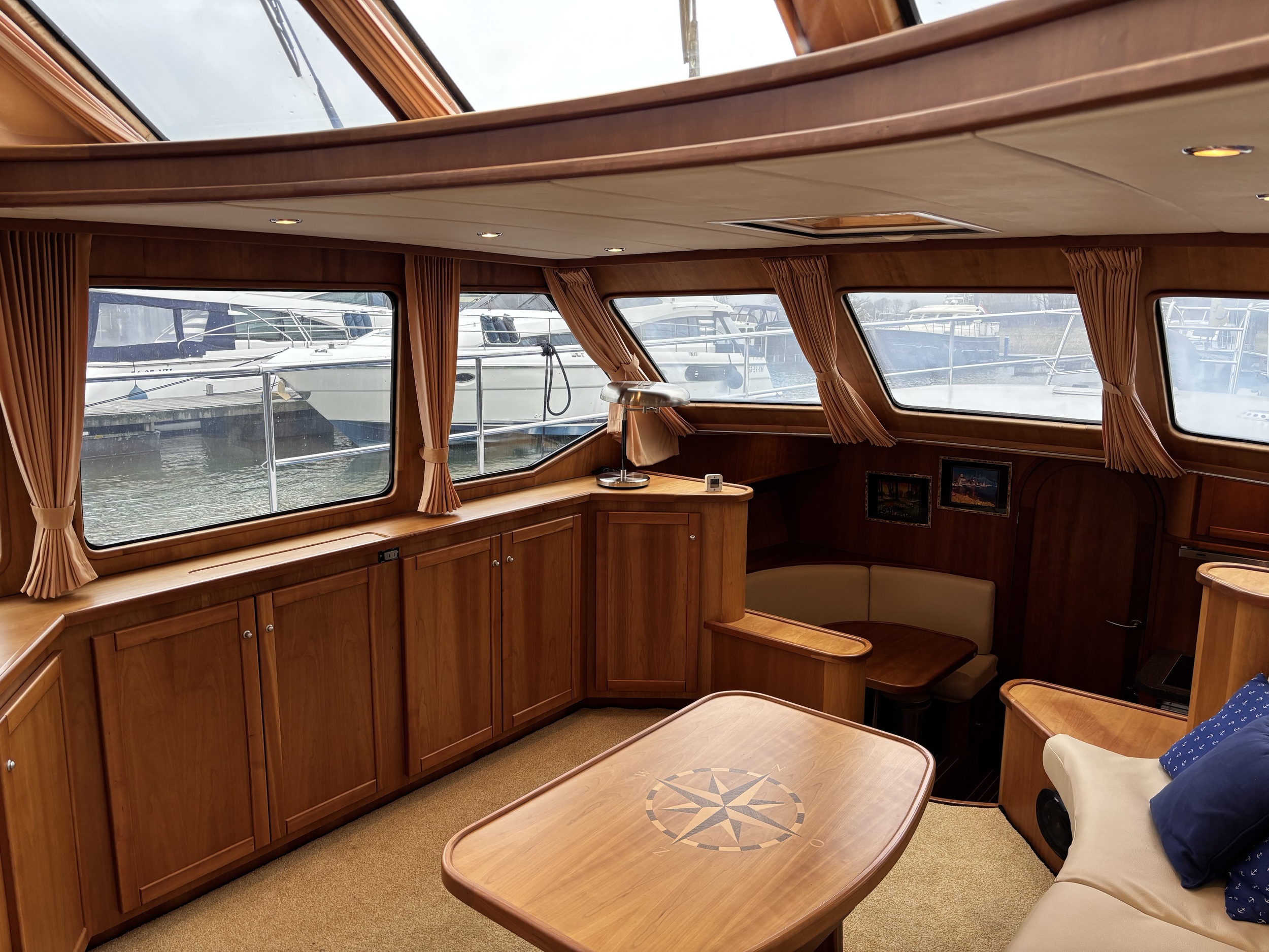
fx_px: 953
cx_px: 634
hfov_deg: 67.3
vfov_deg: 53.1
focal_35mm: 26
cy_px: 476
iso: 125
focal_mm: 5.96
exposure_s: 1/100
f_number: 1.6
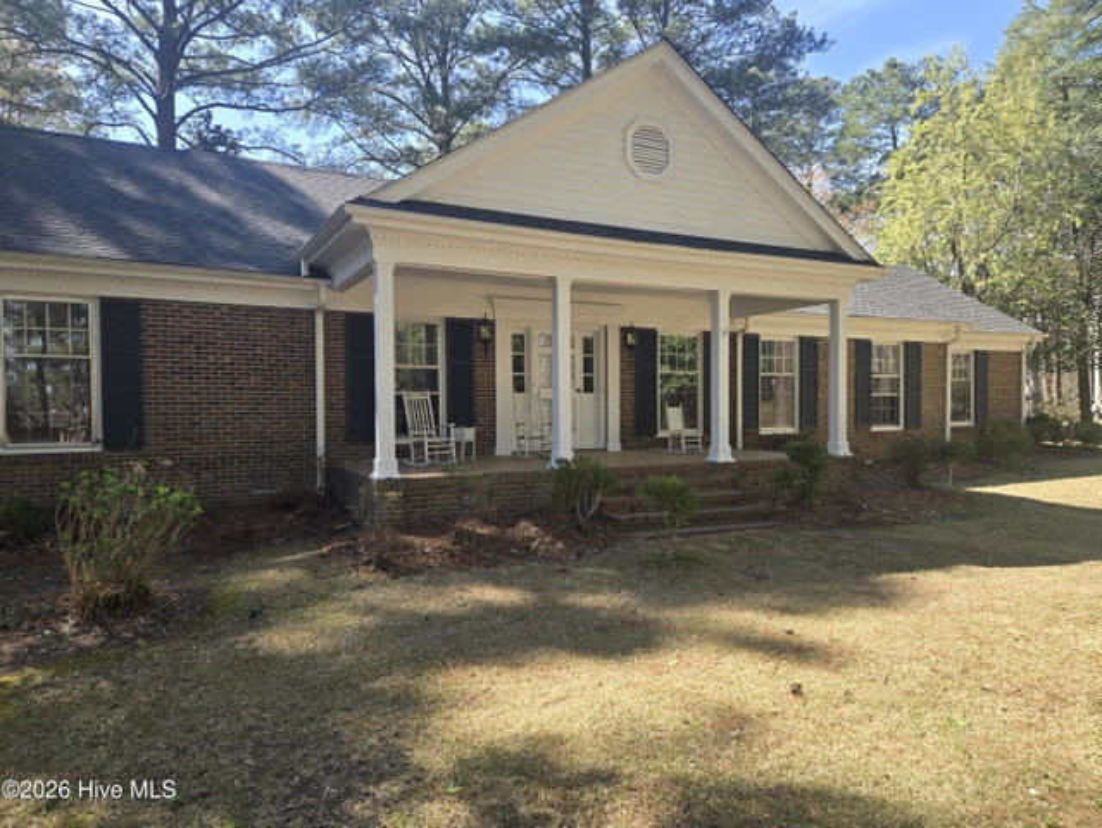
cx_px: 551
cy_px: 414
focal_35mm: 23
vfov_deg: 58.9
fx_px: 733
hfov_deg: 73.9
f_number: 1.8
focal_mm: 5.4
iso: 25
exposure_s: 1/424
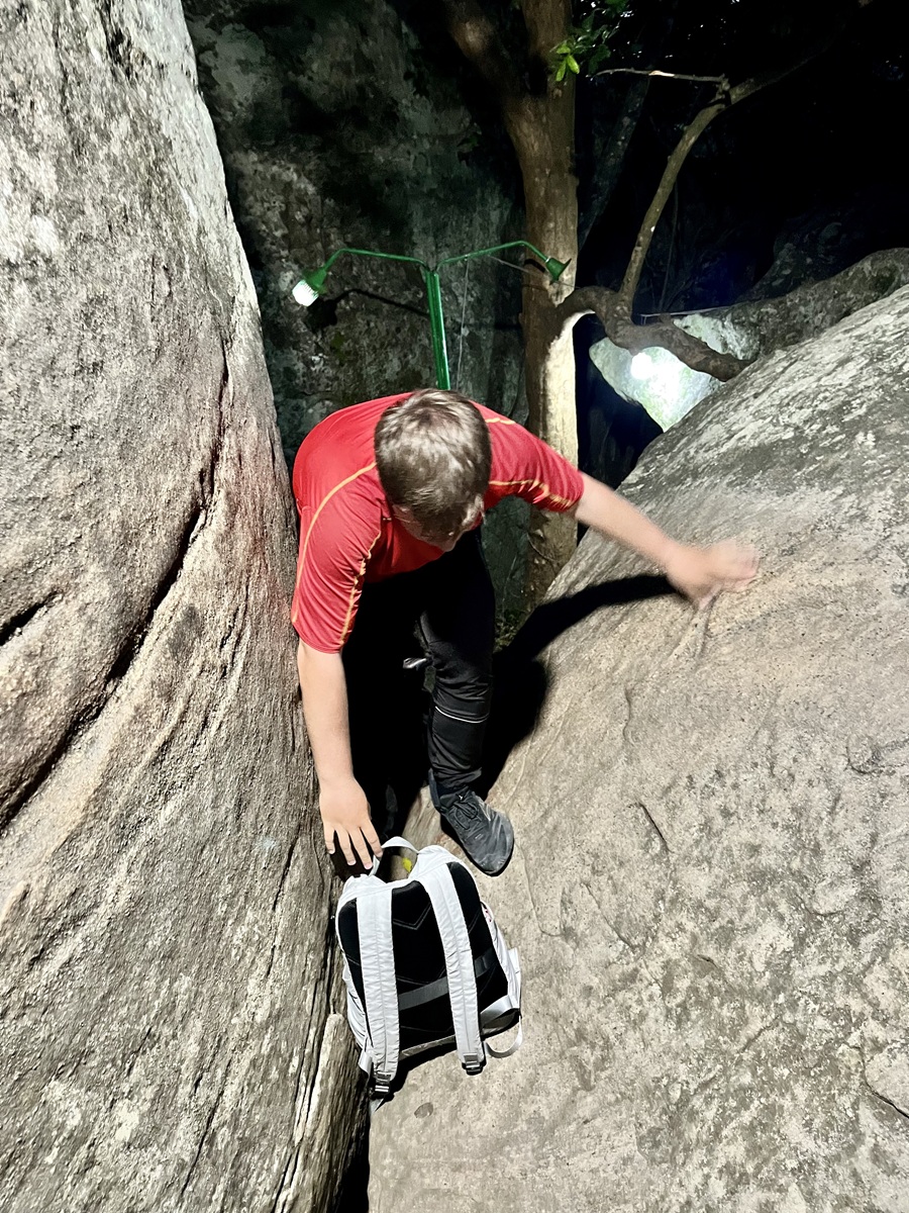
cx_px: 454
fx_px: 910
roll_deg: +6.6
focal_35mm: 26
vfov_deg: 67.3
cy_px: 606
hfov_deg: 53.1
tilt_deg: -28.5
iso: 800
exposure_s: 1/25
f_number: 1.6
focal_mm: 5.1
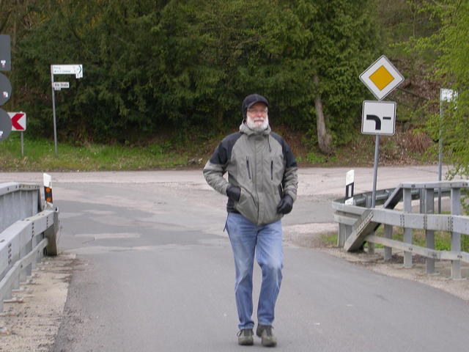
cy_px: 176
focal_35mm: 113
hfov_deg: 17.4
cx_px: 234
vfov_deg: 13.1
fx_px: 1531
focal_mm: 23.5
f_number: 4.2
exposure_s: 1/181
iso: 100
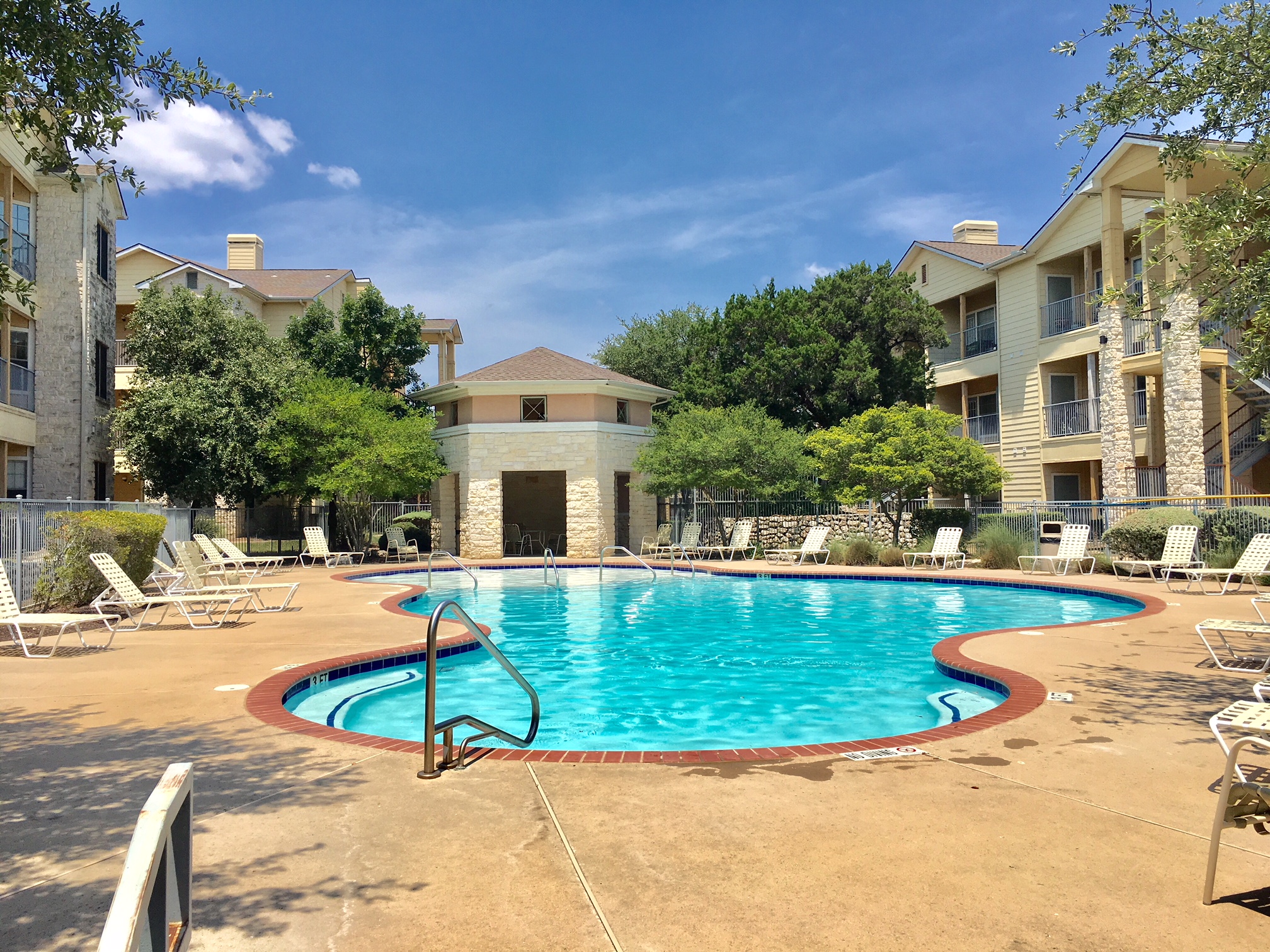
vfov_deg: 48.2
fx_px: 1064
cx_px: 635
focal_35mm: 29
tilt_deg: +2.7
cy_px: 476
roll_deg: +0.1
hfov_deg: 61.7
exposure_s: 1/2137
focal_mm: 4.15
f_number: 2.2
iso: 25
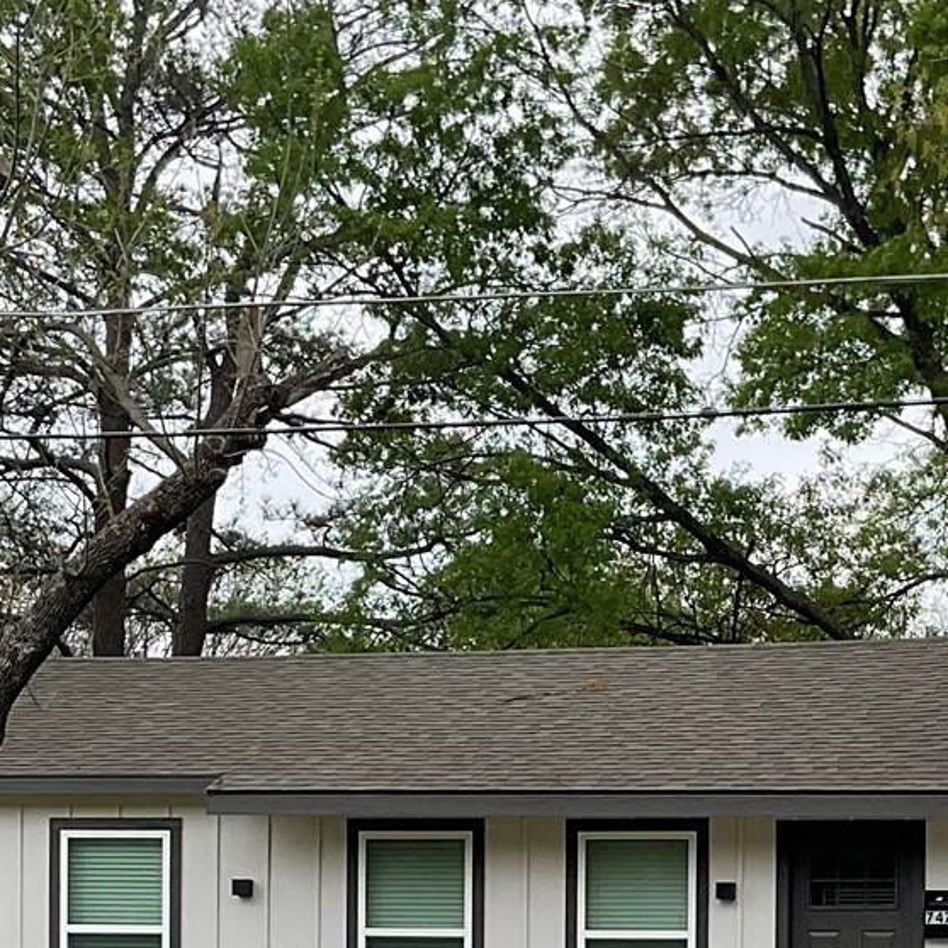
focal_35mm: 94
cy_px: 1070
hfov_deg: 18.4
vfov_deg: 17.8
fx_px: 2912
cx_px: 649
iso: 16
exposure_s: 1/883
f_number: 1.8
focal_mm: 3
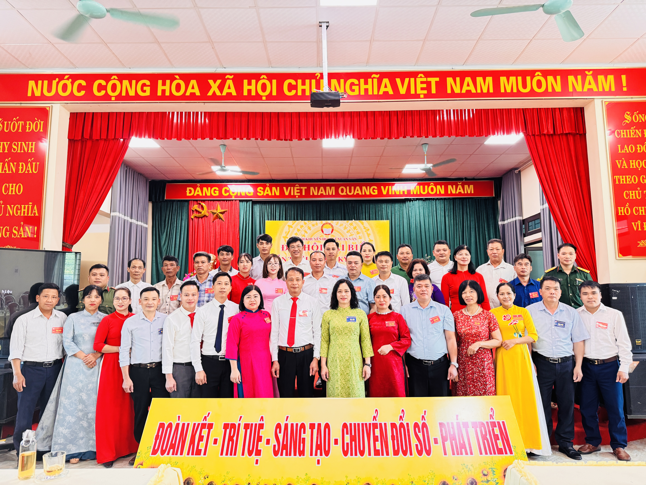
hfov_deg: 71.6
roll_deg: +0.5
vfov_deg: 56.8
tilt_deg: +6.1
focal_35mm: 24
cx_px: 323
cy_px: 242
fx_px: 448
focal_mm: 6.76
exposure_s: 1/60
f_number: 1.78
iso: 320
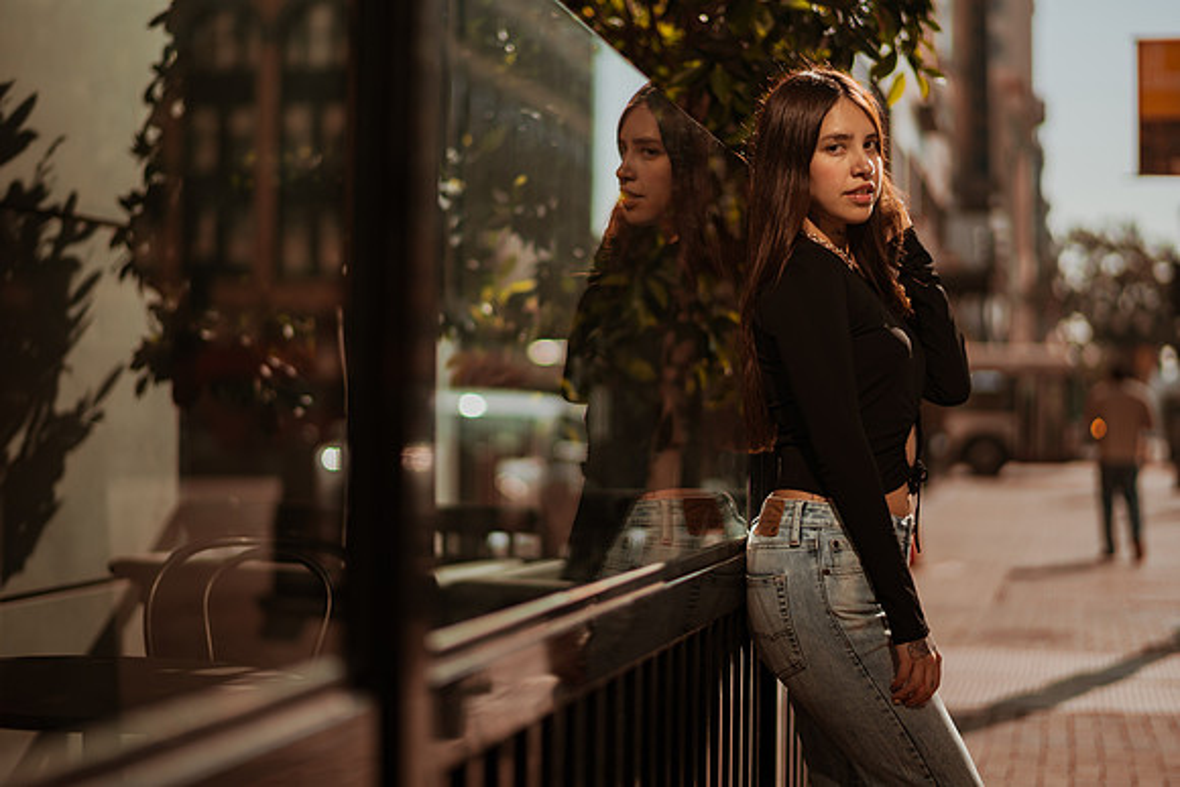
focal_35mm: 58
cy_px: 394
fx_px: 1901
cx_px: 590
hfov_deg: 34.5
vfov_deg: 23.4
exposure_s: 1/8000
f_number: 1.4
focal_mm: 58
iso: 50
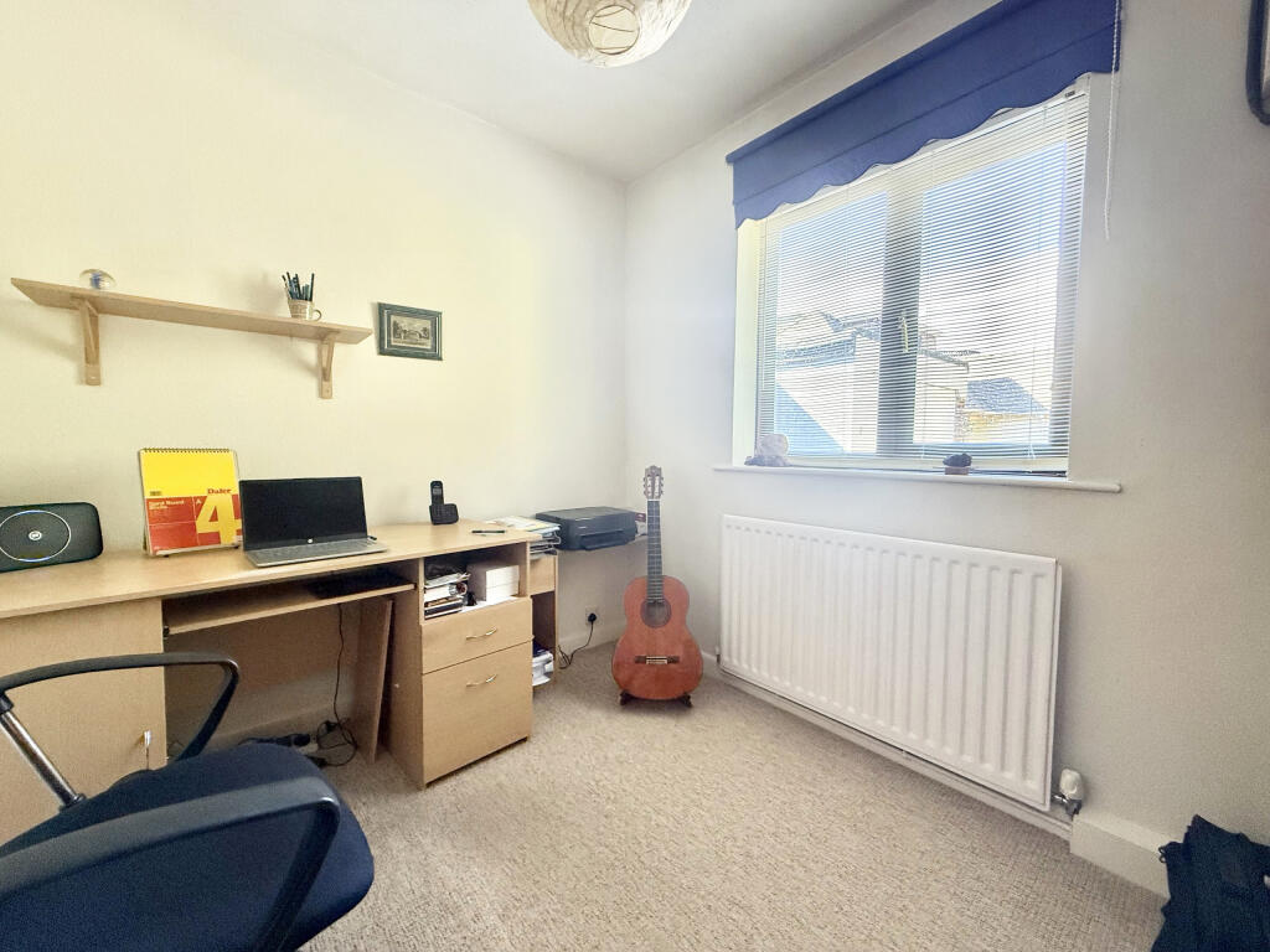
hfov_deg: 102.1
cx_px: 635
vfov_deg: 85.7
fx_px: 514
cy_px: 476
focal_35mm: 14
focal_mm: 2.22
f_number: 2.2
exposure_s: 1/94
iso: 320
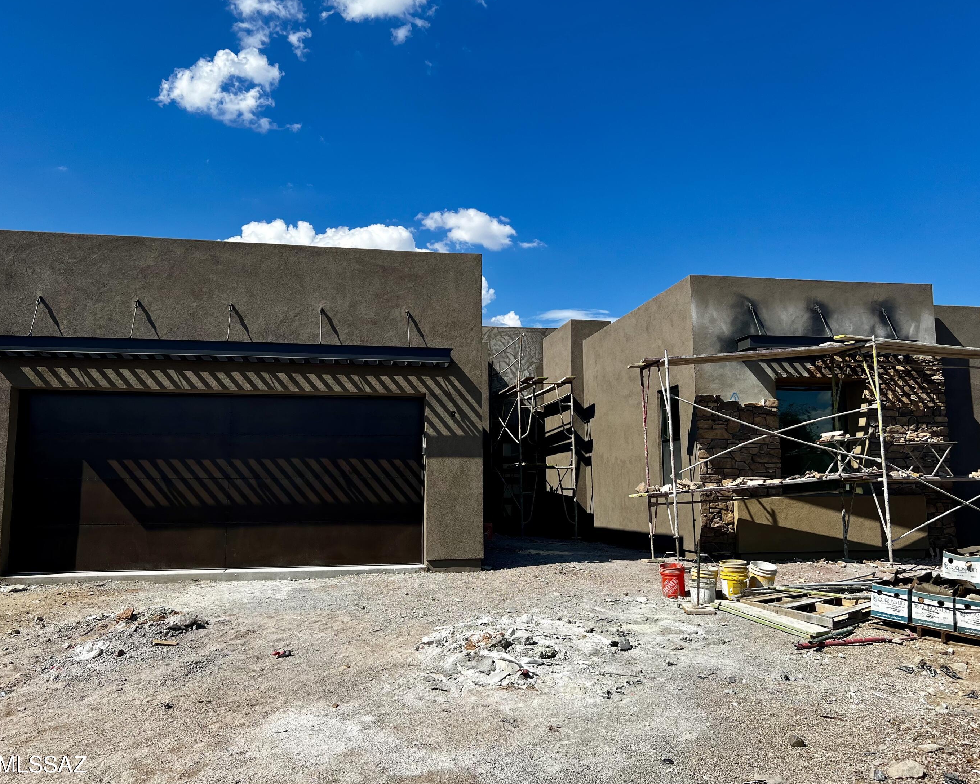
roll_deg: -0.3
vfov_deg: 51.5
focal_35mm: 28
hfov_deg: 62.2
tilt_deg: +7.5
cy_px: 396
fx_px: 812
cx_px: 462
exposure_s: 1/5587
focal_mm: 5.7
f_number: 1.5
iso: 50
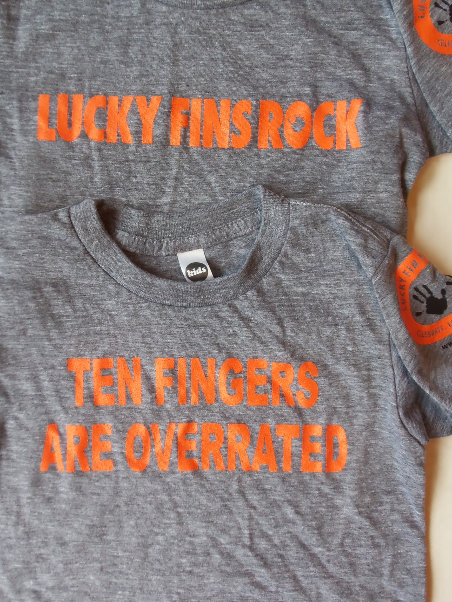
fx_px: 627
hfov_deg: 39.6
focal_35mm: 36
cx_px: 207
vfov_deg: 51.1
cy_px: 248
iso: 80
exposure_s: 1/40
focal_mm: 5.2
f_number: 3.4
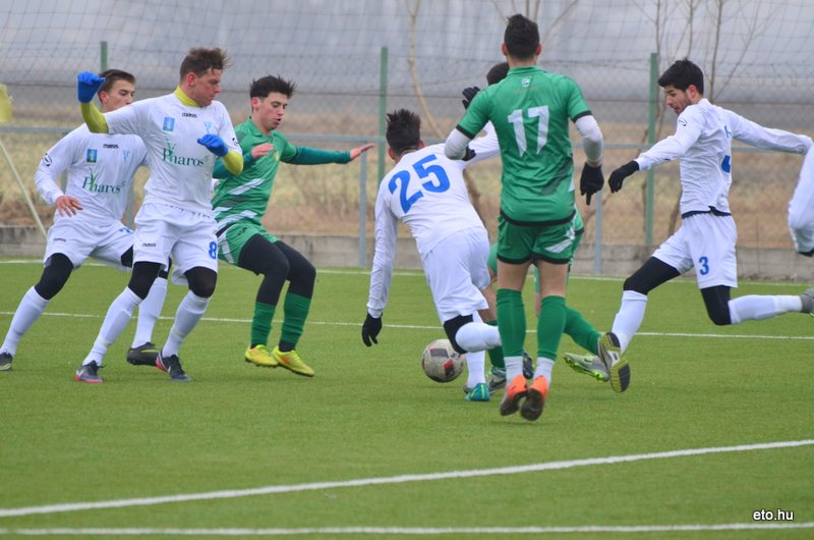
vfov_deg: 3.0
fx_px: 10155
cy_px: 270
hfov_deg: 4.6
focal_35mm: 450
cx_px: 407
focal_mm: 300
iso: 800
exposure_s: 1/500
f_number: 5.6
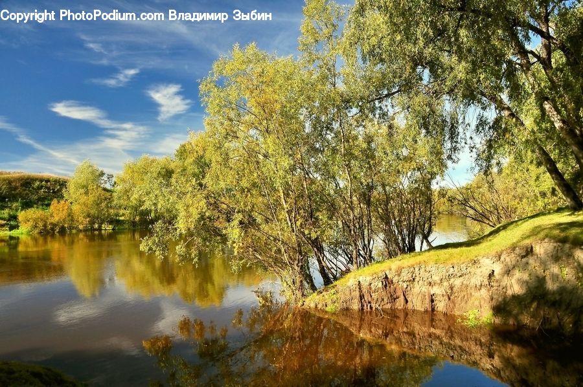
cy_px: 194
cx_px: 292
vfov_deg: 47.8
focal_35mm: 27
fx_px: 437
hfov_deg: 67.4
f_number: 9
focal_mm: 18
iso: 200
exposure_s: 1/250
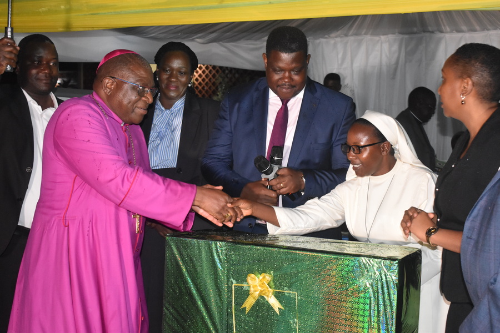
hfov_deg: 35.1
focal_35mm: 57
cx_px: 250
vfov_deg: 23.8
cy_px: 166
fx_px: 792
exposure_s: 1/60
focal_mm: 38
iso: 2500
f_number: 4.8
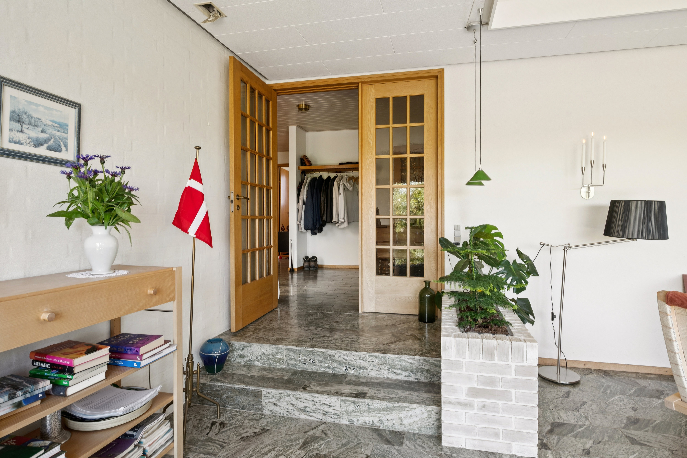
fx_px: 363
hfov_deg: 86.9
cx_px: 344
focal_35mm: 19
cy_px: 229
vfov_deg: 64.6
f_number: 9
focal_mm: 19
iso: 640
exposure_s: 1/50
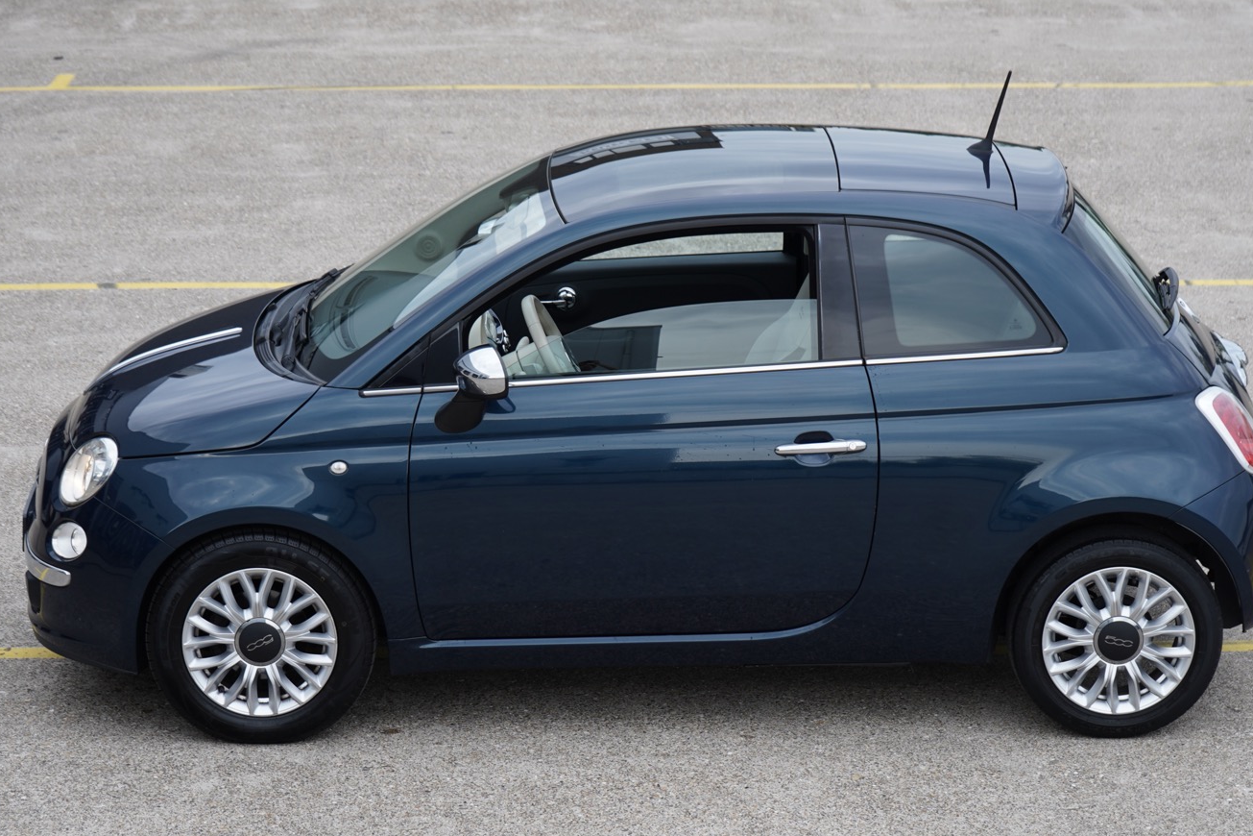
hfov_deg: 19.8
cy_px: 521
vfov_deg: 13.3
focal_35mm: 103
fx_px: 3585
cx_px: 665
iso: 160
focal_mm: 70
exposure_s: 1/160
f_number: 5.6
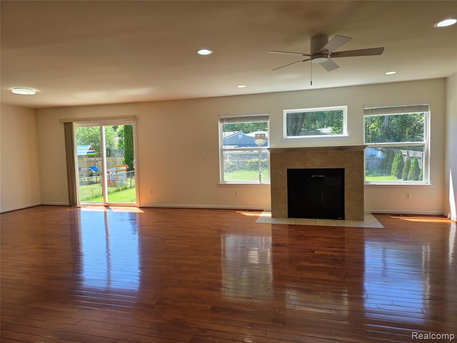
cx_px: 228
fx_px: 304
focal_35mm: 23
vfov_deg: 58.9
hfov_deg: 73.9
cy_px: 172
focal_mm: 6.3
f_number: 1.7
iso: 12
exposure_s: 1/121
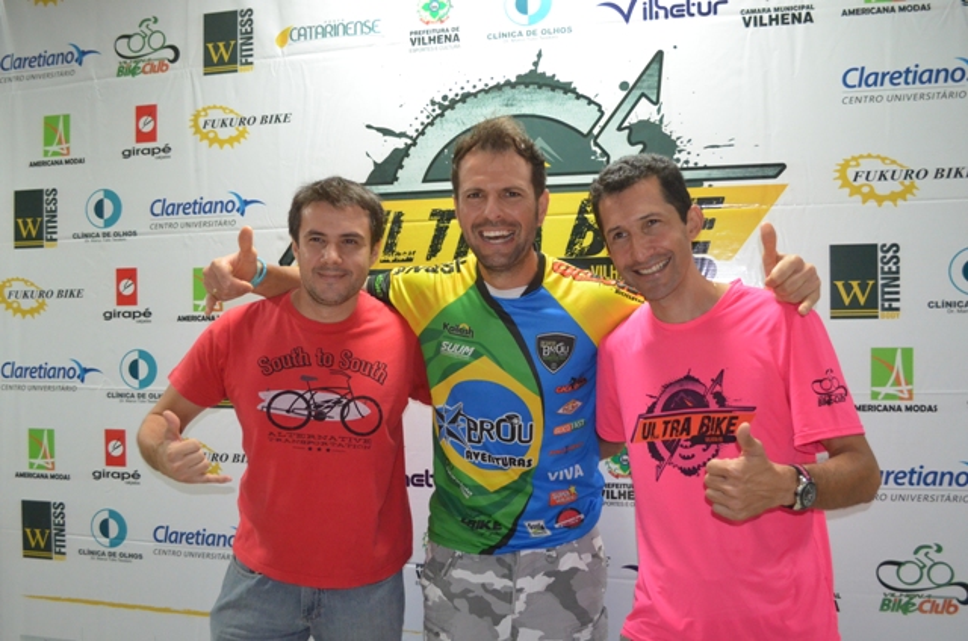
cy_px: 320
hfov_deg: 57.3
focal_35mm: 33
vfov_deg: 39.8
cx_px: 484
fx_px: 886
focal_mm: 22
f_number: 4
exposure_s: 1/60
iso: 2800
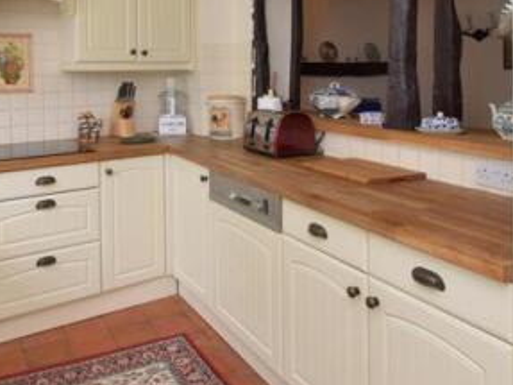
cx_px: 186
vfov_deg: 41.1
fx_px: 489
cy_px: 76
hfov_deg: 54.6
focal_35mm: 33
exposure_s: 1/20
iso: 400
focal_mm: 10
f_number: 10
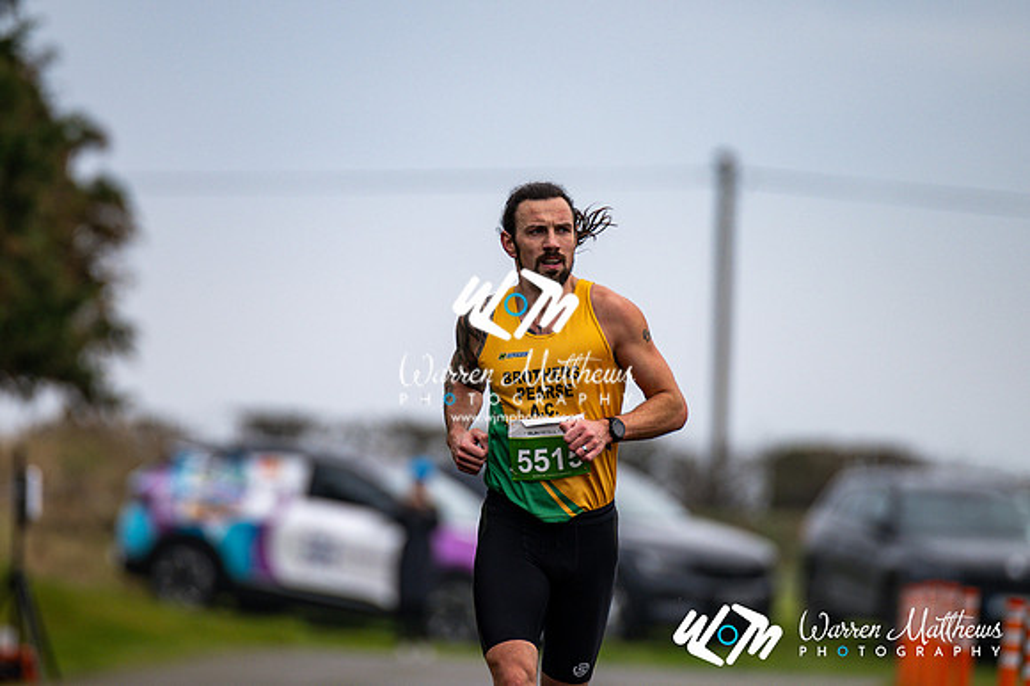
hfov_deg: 4.6
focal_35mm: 450
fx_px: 12867
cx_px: 515
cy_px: 343
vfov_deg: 3.1
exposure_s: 1/1600
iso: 220
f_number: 2.8
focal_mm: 300
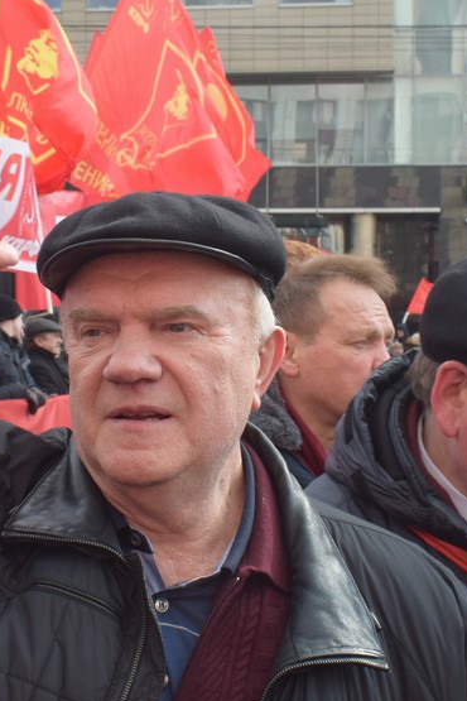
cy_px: 404
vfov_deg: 35.6
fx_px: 1090
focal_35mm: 56
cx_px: 61
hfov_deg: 23.6
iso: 320
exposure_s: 1/250
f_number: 8
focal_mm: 18
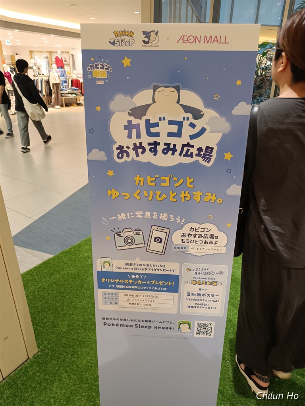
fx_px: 282
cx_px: 152
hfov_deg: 56.8
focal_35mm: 24
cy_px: 203
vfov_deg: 71.6
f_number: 1.65
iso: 1135
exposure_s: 1/100
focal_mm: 6.14
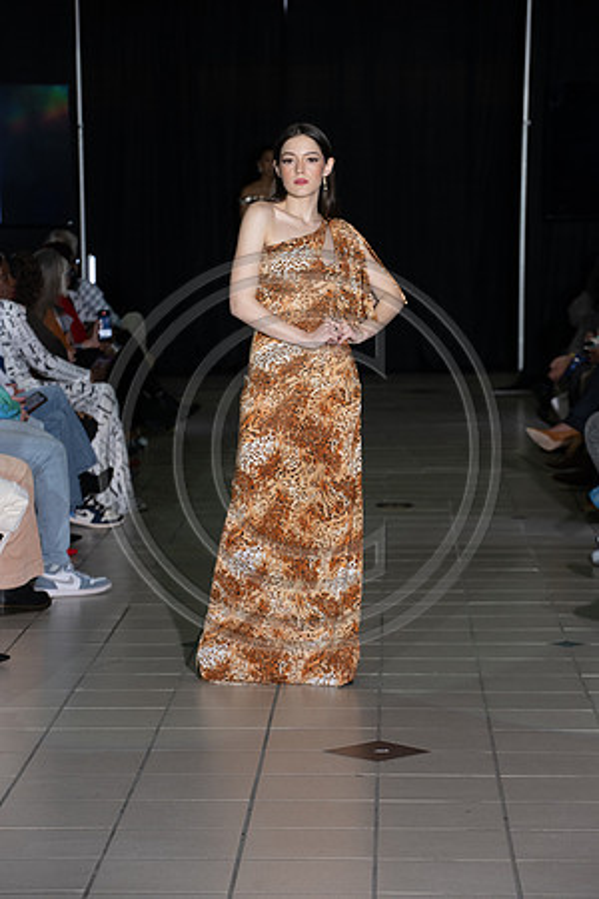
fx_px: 2795
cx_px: 300
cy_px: 450
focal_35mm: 112
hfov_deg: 12.2
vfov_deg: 18.3
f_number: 5.6
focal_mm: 112
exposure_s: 1/160
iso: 1250
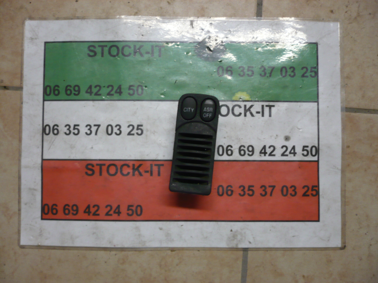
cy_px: 142
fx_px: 382
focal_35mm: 35
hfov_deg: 52.6
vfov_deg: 40.7
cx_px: 189
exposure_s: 1/20
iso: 200
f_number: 2.8
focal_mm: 5.8
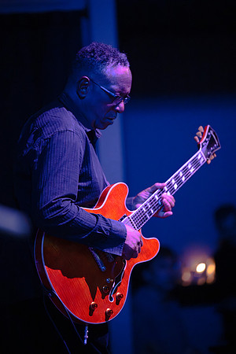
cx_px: 118
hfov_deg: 6.9
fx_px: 1967
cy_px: 177
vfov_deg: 10.3
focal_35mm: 200
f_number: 2.8
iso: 6400
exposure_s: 1/320
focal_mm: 200
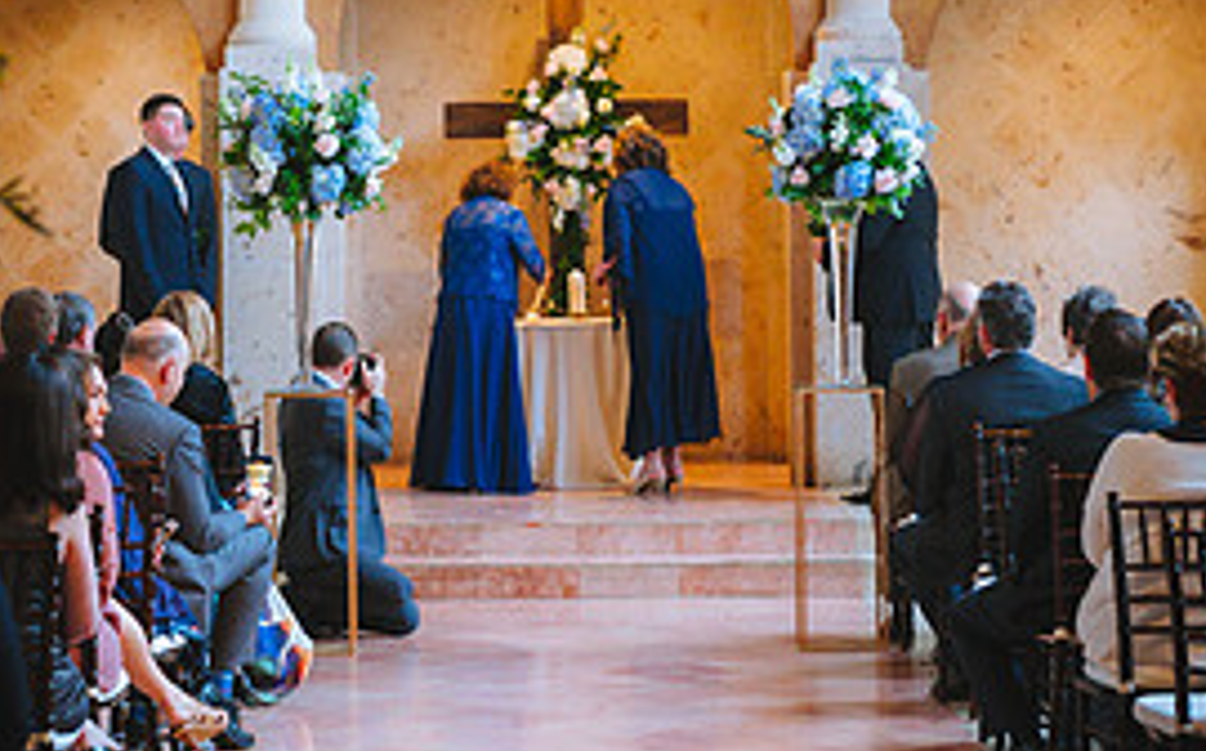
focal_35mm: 119
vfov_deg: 10.9
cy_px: 161
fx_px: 3906
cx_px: 587
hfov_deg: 17.6
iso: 2500
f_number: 2.8
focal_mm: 70
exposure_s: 1/160
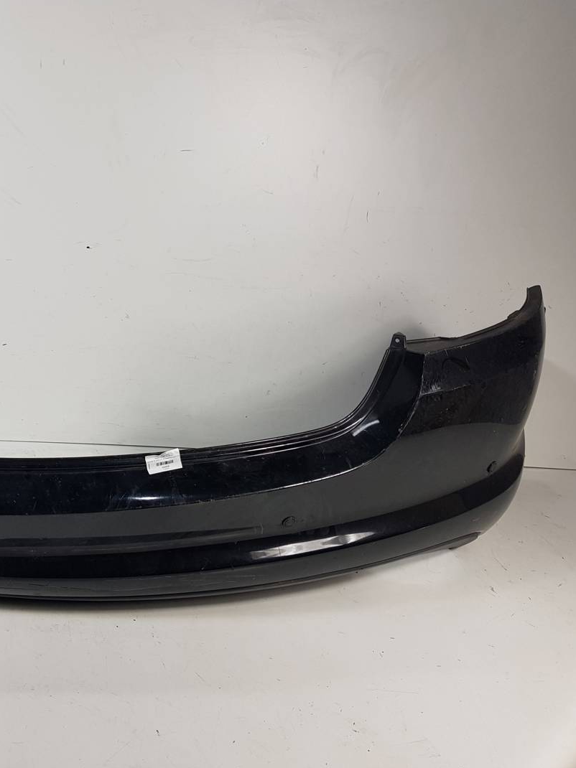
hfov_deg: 38.2
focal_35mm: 35
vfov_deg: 52.6
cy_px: 382
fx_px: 777
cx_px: 68
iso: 40
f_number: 1.7
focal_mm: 4.2
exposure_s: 1/106
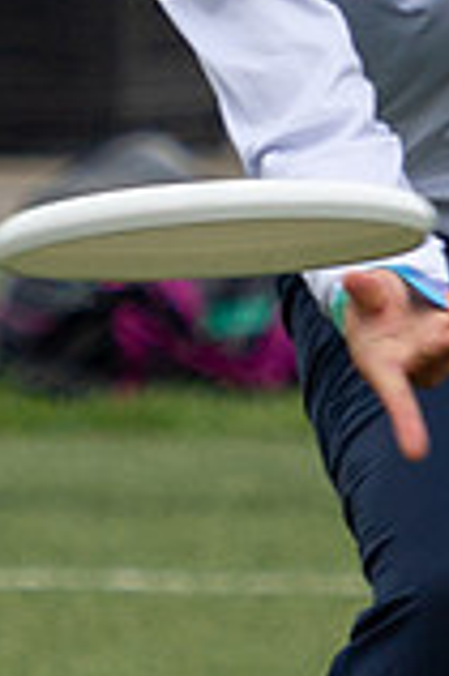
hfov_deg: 0.8
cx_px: 339
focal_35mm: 1769
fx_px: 33165
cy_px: -44
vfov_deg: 1.2
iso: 450
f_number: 5.6
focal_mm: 220
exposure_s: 1/1000
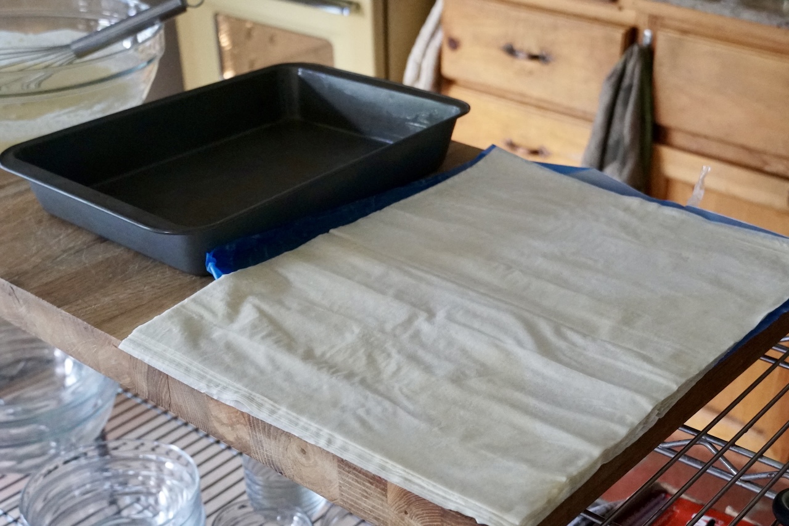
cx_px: 394
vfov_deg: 35.5
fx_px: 822
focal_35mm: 38
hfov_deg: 51.3
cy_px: 263
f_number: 4
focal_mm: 25
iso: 4000
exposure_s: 1/160
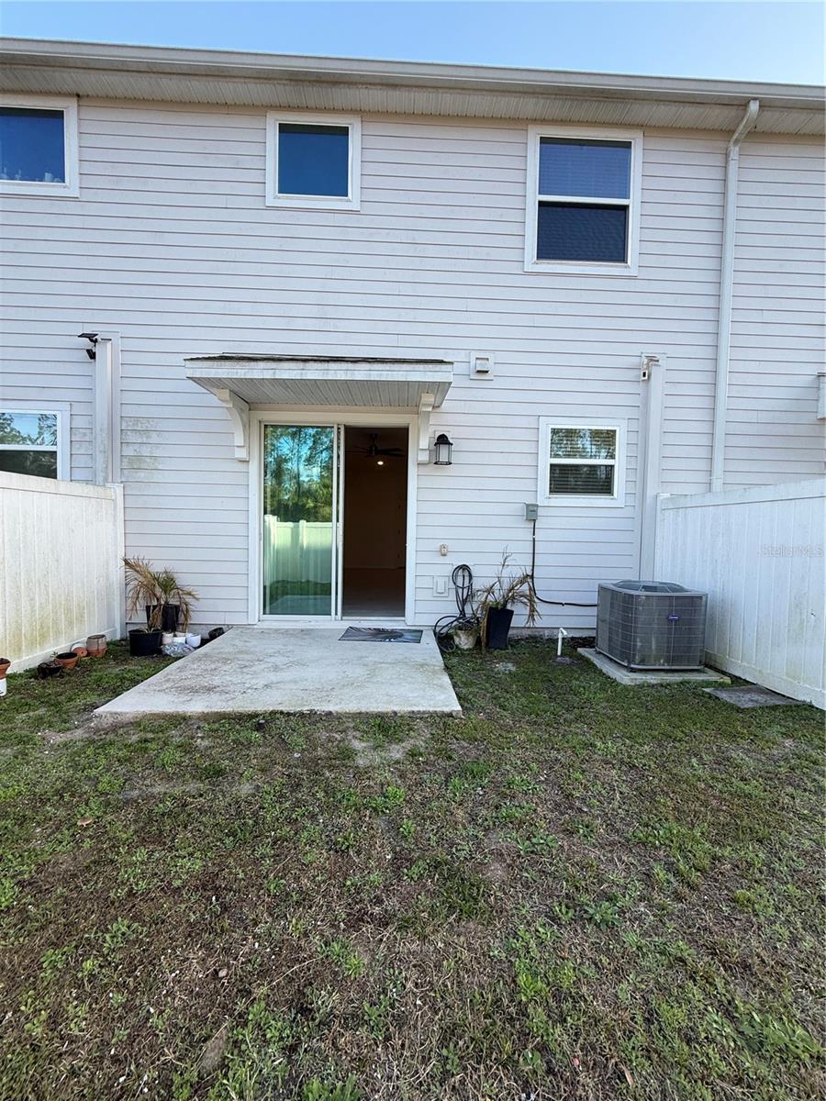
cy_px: 550
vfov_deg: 102.1
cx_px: 413
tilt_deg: -1.5
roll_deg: -1.8
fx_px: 445
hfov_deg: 85.7
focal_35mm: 14
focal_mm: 2.22
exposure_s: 1/205
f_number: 2.2
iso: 50
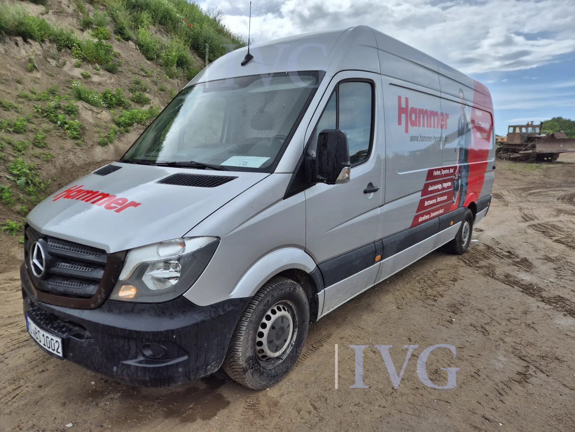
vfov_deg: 58.9
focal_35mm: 23
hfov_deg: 73.9
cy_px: 216
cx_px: 288
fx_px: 382
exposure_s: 1/2064
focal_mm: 5.4
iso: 25
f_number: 1.8
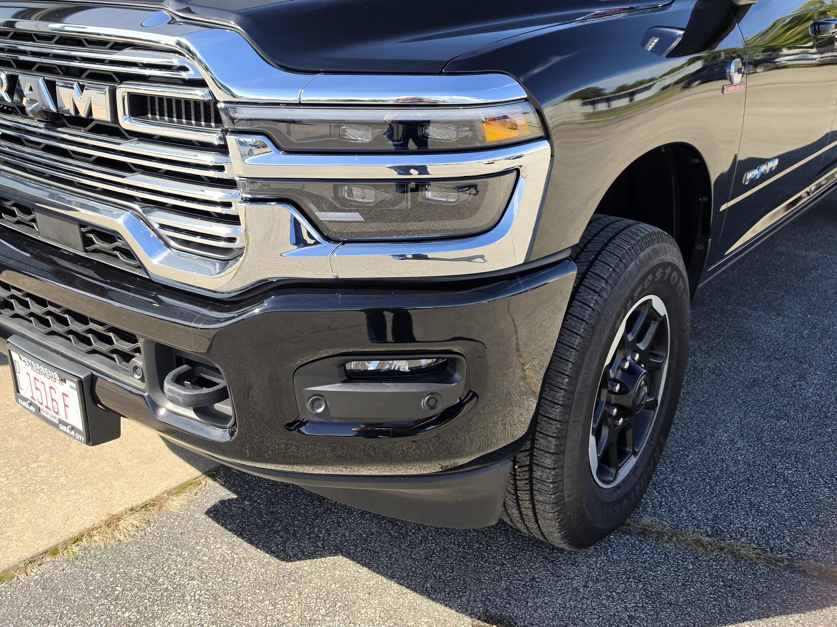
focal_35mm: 33
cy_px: 197
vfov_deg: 42.2
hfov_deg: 55.3
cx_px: 391
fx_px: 798
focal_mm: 6.5
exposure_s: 1/2805
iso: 64
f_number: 1.4
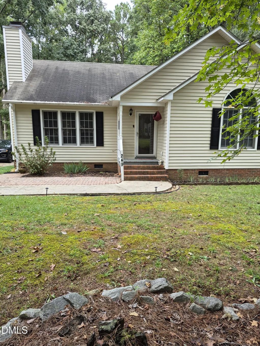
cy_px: 173
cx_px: 130
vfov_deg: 73.9
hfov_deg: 58.9
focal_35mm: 23
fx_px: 230
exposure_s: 1/180
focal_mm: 5.4
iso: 40
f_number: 1.8
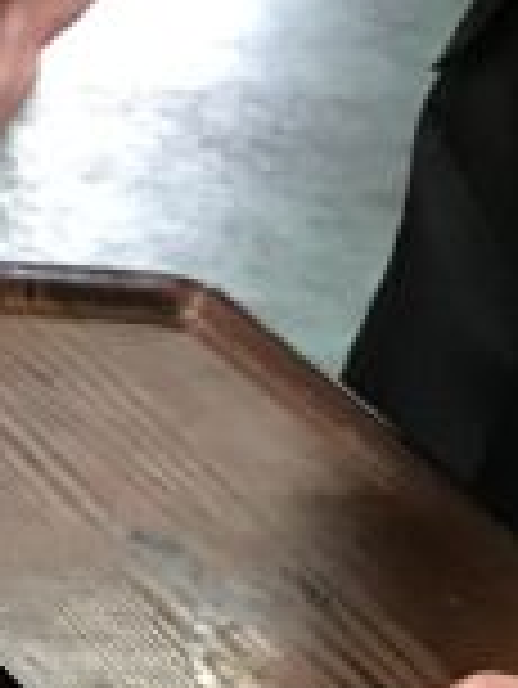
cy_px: 459
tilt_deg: -25.3
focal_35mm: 187
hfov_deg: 7.1
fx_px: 3726
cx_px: -1063
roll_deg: -9.1
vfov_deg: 10.6
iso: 50
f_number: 1.8
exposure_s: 1/15
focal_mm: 3.99
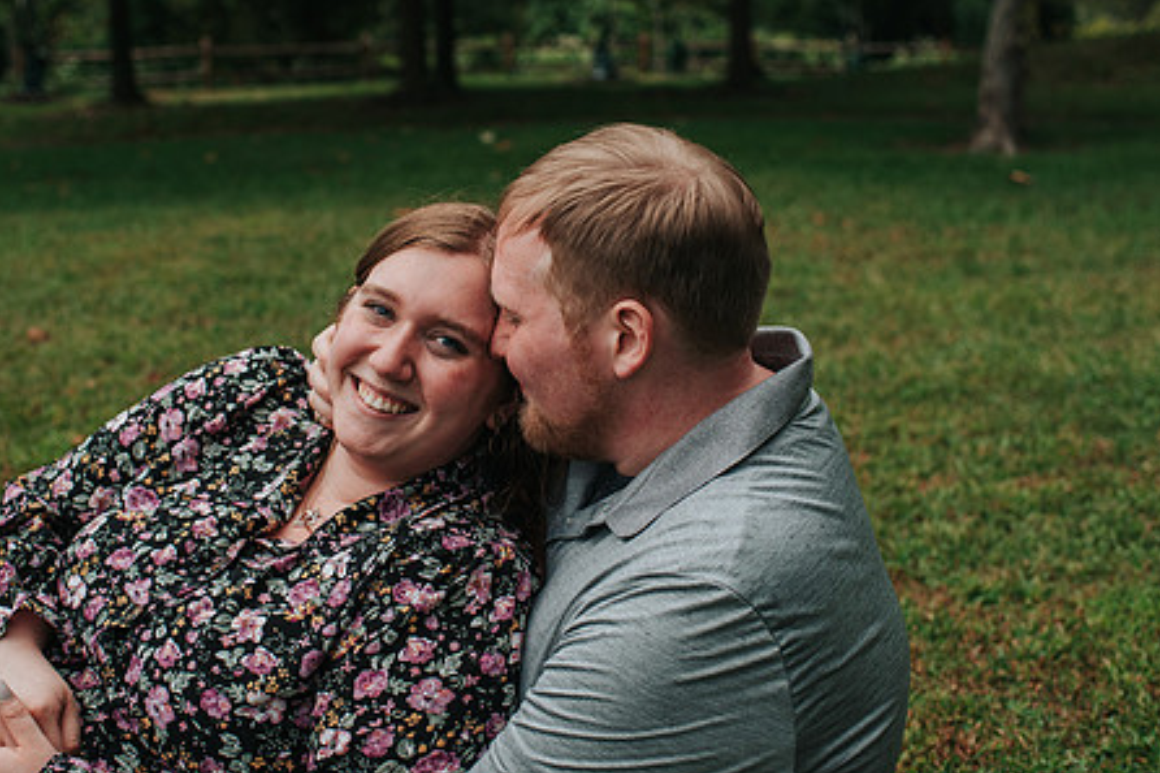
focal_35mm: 53
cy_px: 331
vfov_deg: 25.5
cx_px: 453
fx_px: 1707
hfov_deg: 37.4
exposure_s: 1/640
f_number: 3.2
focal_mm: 35
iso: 500
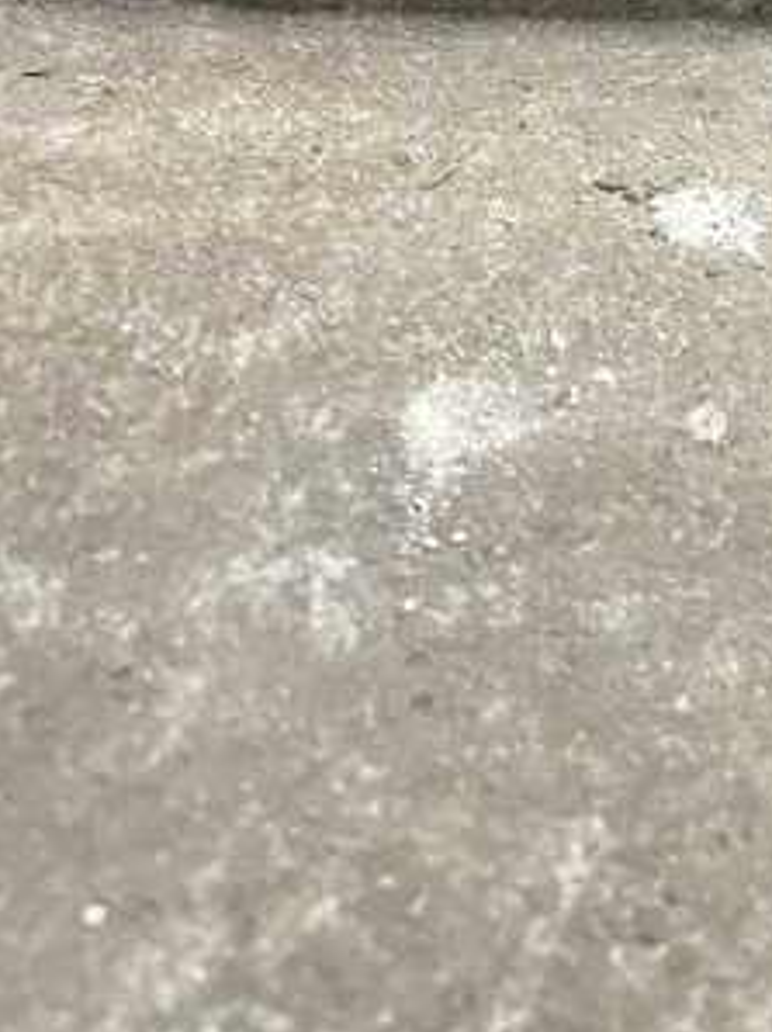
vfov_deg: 24.0
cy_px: -313
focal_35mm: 71
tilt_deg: -31.0
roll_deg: -4.1
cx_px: 1045
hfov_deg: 18.9
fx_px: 2114
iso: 500
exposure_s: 1/60
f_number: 1.6
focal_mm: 4.2
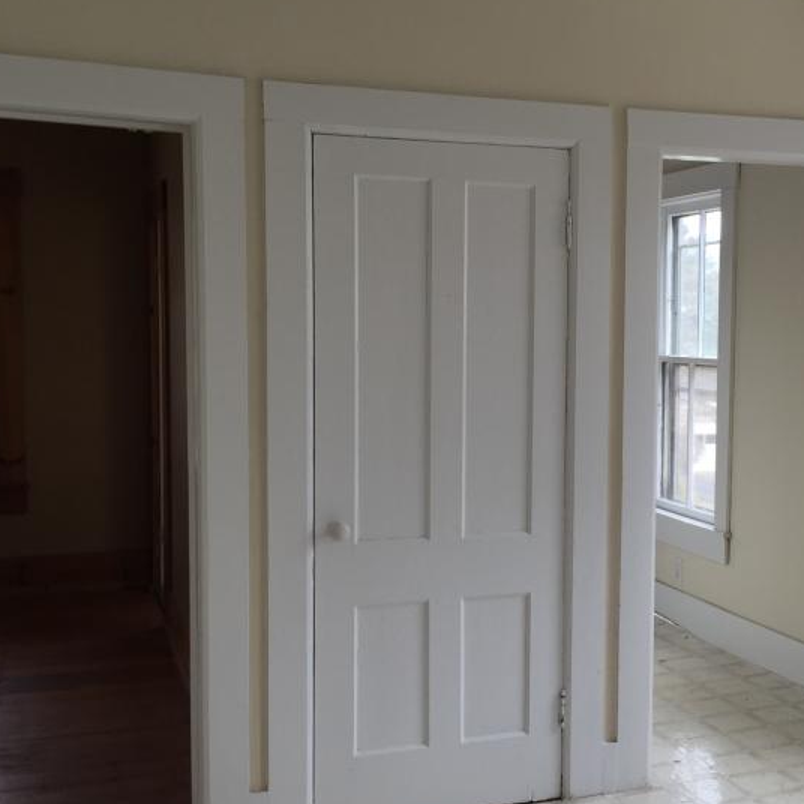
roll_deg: -0.9
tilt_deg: -4.8
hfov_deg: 33.5
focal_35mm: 49
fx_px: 1288
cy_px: 460
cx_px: 657
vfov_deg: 34.6
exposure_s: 1/123
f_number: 2.2
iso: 32
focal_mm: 4.15
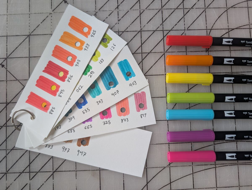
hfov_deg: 71.5
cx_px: 126
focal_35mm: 24
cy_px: 95
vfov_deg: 57.0
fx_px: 175
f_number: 1.68
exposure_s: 1/25.3
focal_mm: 6.9
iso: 25
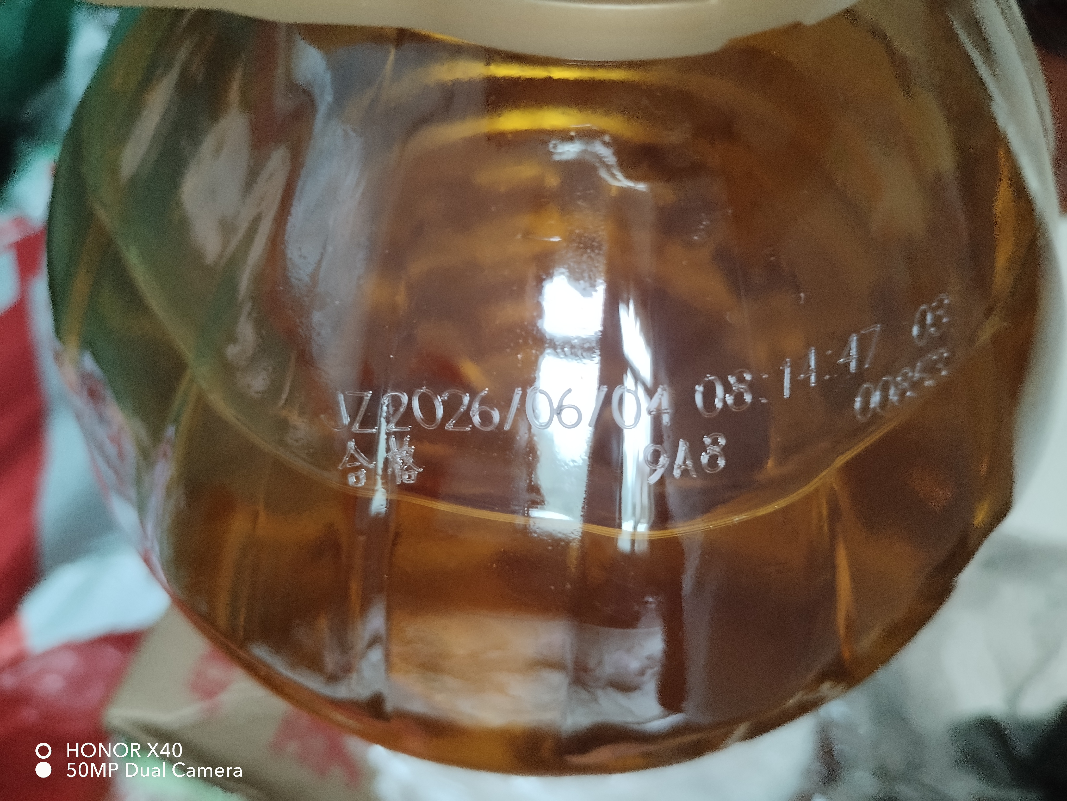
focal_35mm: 26
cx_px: 534
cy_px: 400
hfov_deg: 67.3
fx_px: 801
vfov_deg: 53.1
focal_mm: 4.25
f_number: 1.8
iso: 513
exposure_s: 1/25
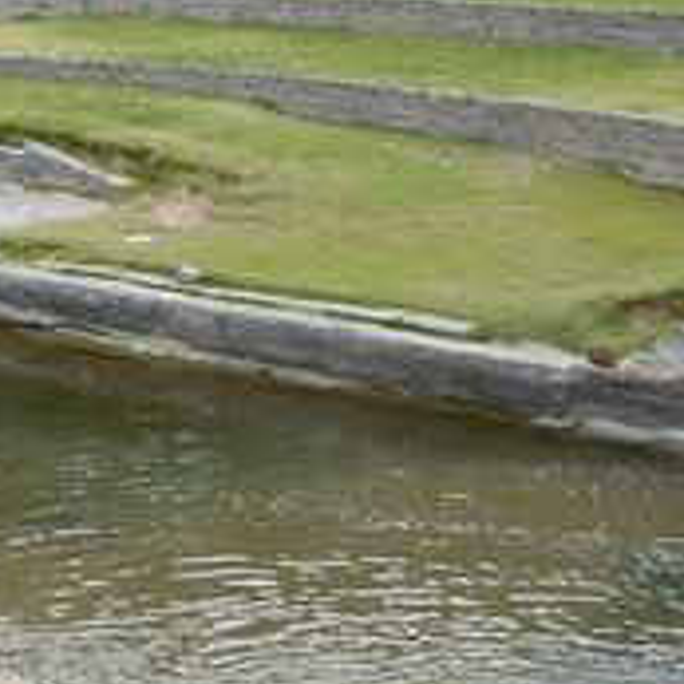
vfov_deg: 17.0
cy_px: 221
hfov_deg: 15.1
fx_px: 2280
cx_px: -482
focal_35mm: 102
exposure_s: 1/250
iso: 80
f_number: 3.3
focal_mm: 4.3
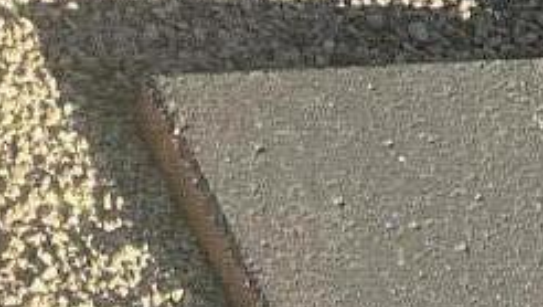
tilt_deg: -5.8
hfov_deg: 9.1
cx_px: -347
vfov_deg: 3.8
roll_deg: -6.0
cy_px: -1888
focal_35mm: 230
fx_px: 3315
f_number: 1.5
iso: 50
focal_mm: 5.7
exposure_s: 1/1488
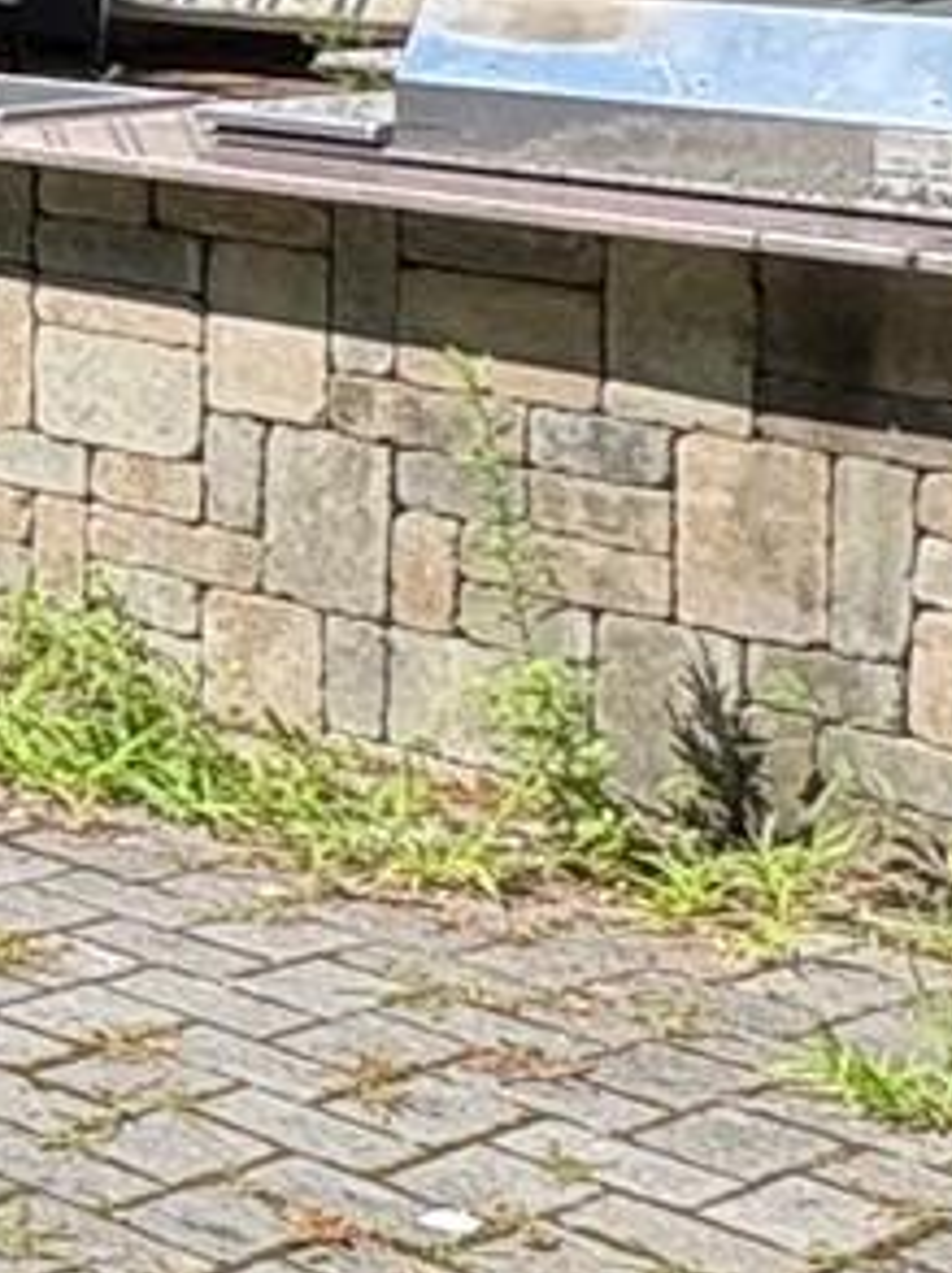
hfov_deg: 10.2
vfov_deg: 19.3
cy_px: -104
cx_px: -2043
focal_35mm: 98
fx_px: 3601
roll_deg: +1.1
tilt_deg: -4.7
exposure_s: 1/610
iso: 40
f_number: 2.2
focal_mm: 2.22
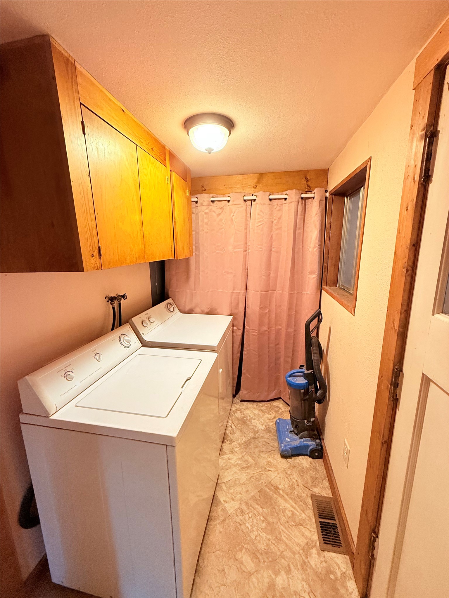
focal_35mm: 14
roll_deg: +0.5
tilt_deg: -11.1
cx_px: 224
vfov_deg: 102.1
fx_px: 242
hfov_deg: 85.7
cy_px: 299
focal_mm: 2.22
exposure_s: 1/60
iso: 250
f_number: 2.2
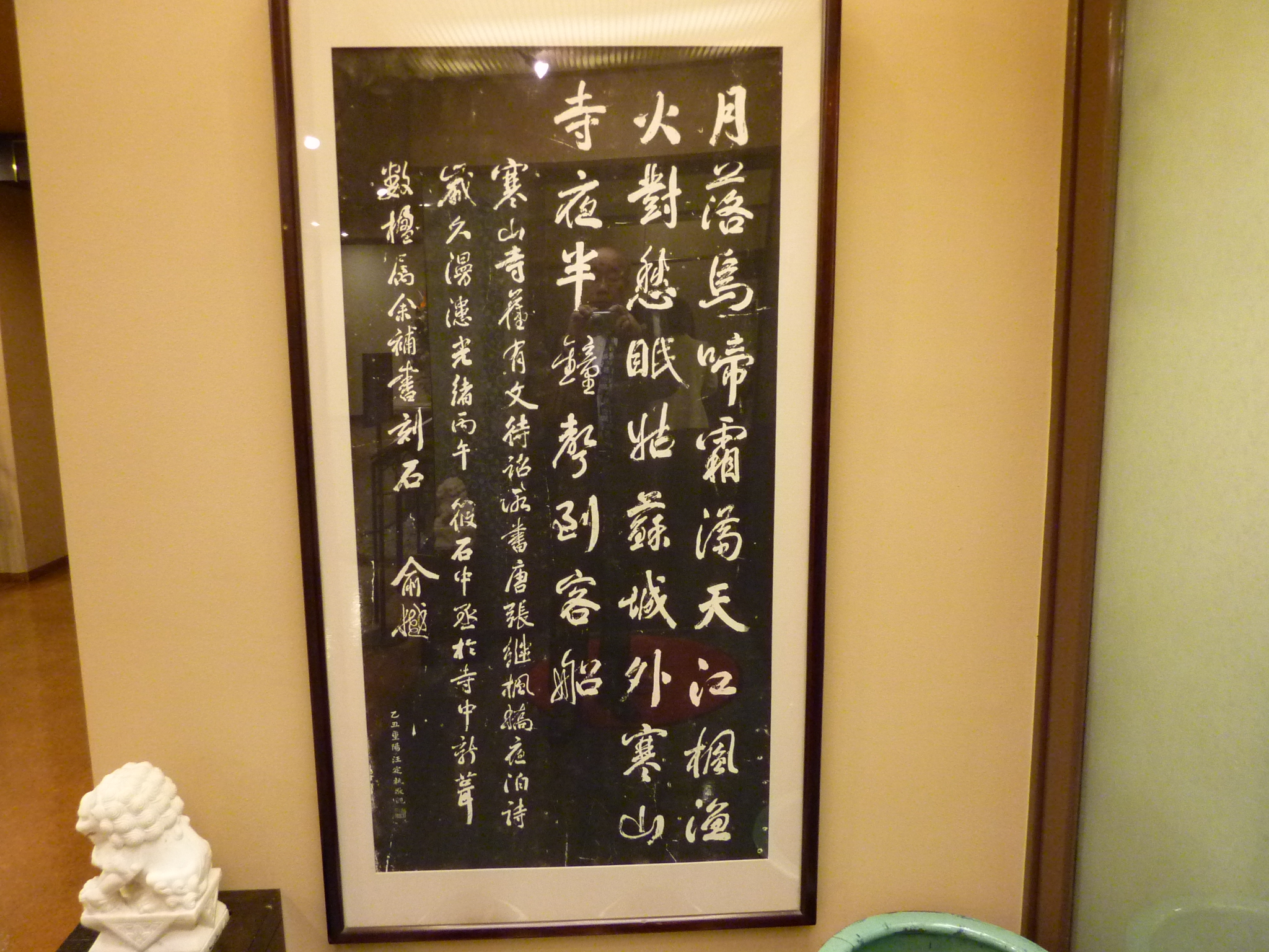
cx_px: 634
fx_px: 916
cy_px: 476
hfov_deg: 69.4
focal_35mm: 25
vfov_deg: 54.9
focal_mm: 4.1
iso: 400
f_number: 3.3
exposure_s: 1/8
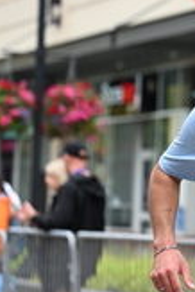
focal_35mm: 236
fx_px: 1913
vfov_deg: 8.7
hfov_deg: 5.8
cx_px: 294
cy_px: 88
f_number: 2.8
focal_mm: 70
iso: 640
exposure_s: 1/1600
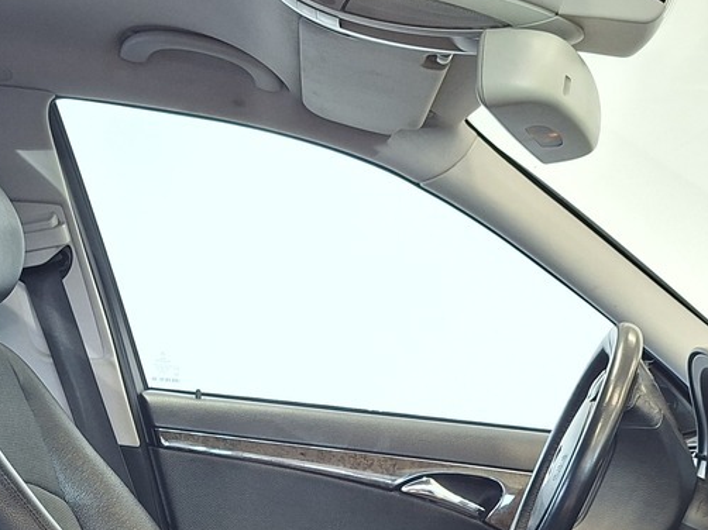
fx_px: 1349
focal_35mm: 66
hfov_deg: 29.2
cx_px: 487
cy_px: 619
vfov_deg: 20.9
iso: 250
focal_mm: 5.54
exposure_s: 1/50
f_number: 1.8
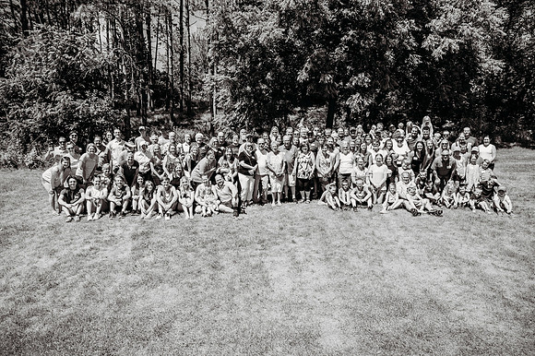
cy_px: 178
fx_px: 356
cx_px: 268
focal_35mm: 24
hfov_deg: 73.8
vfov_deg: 53.1
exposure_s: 1/500
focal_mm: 24
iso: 160
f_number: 5
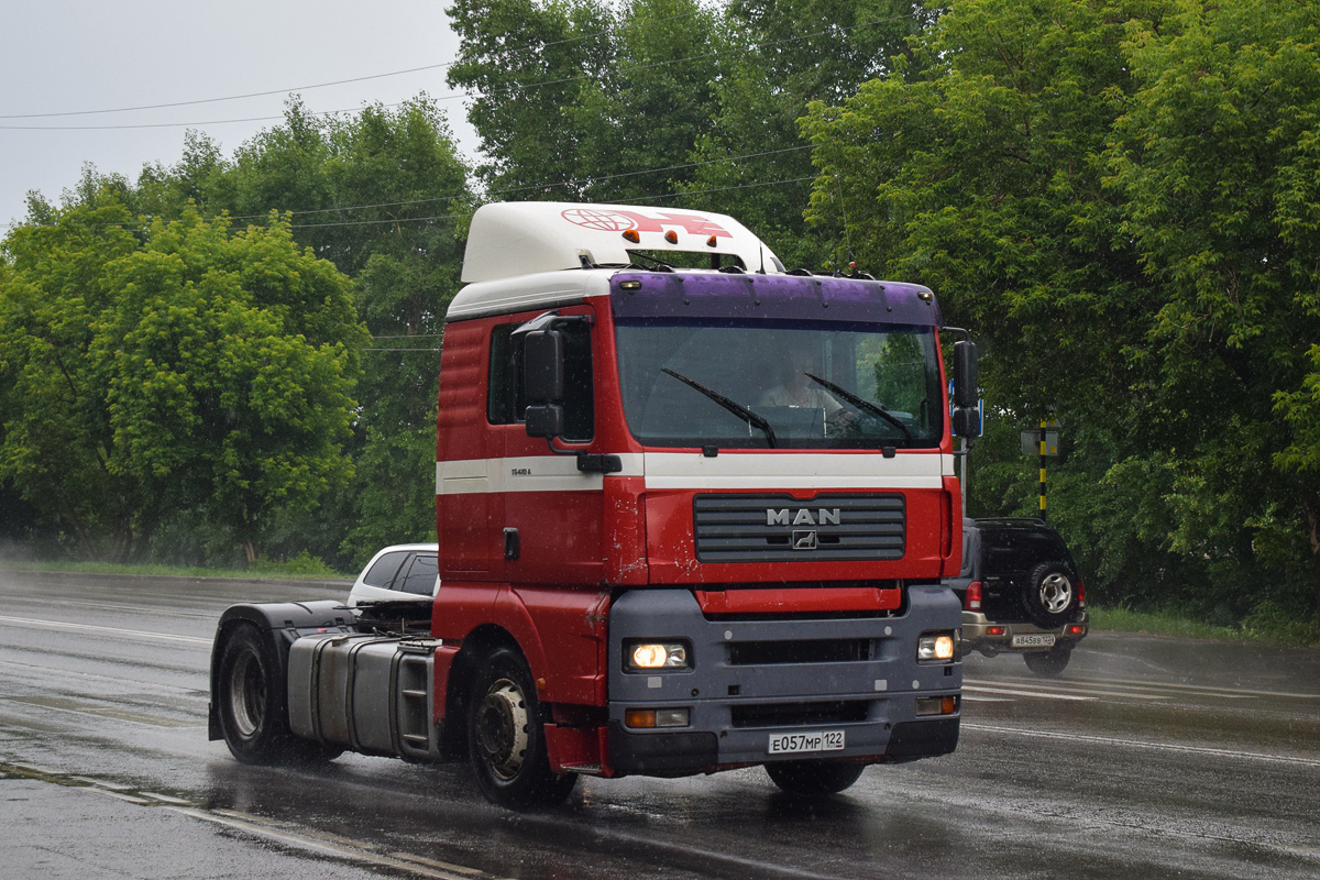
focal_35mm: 60
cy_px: 440
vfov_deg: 22.6
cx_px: 660
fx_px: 2200
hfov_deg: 33.4
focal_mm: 40
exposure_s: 1/800
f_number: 6.3
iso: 800
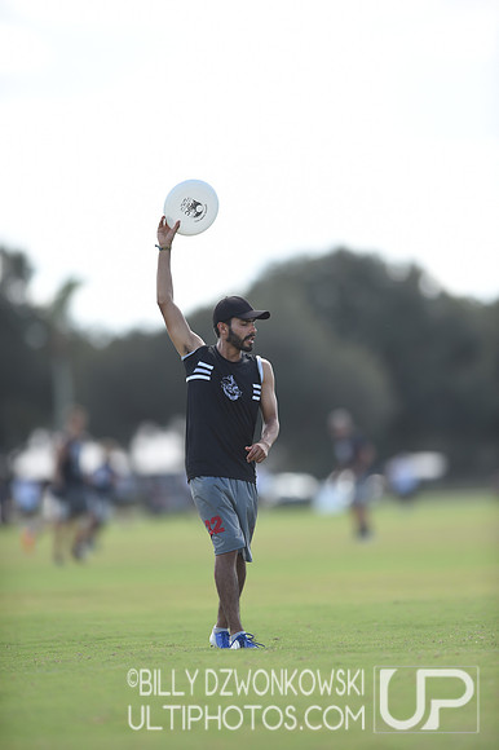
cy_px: 375
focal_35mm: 400
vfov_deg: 5.2
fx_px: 8326
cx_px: 250
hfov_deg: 3.4
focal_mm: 400
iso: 200
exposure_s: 1/1250
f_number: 2.8
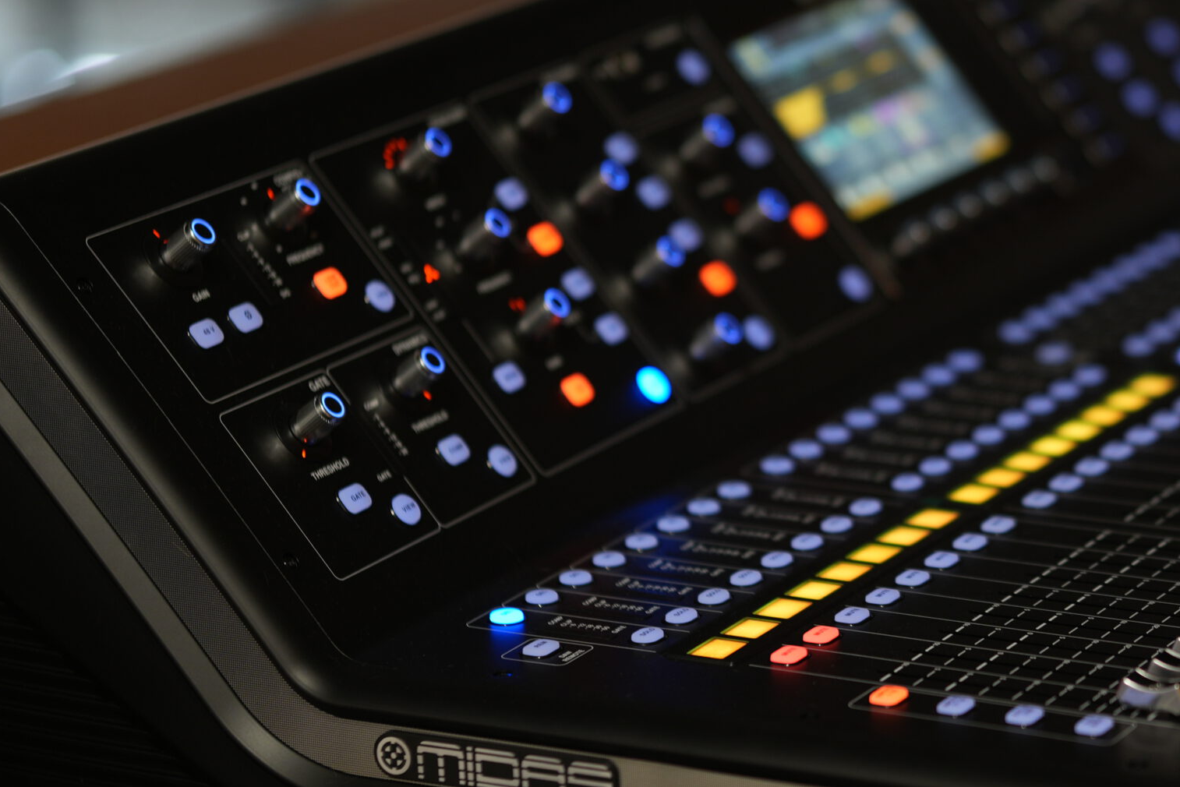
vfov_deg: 9.7
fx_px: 4655
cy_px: 334
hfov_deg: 14.4
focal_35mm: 142
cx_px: 906
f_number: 1.4
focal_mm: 56
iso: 125
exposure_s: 1/50
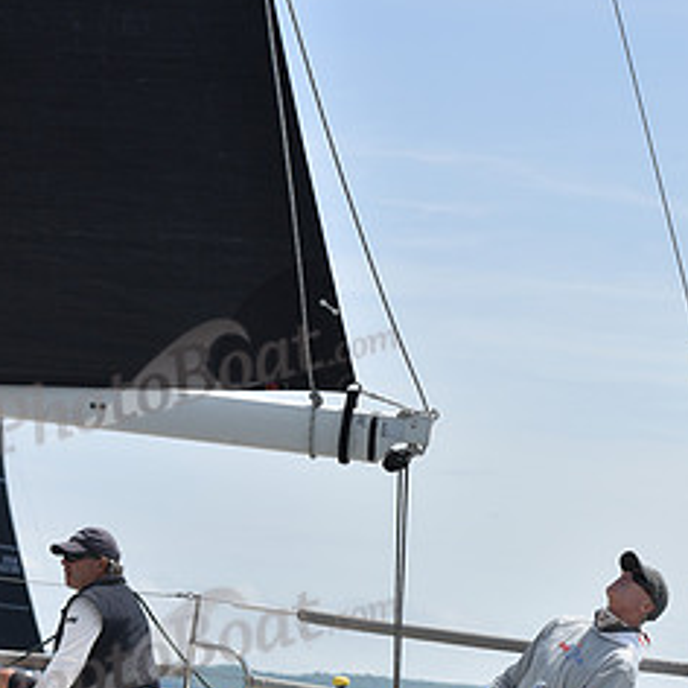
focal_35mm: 146
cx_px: 550
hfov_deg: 11.9
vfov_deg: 11.8
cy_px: 761
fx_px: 3283
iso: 200
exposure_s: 1/1250
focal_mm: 70
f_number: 5.6
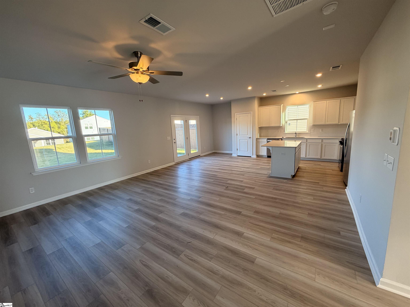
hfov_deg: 102.1
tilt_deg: -9.4
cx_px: 205
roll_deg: +2.8
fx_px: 166
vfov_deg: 85.7
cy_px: 154
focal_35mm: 14
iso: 160
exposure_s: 1/120
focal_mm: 2.22
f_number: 2.2
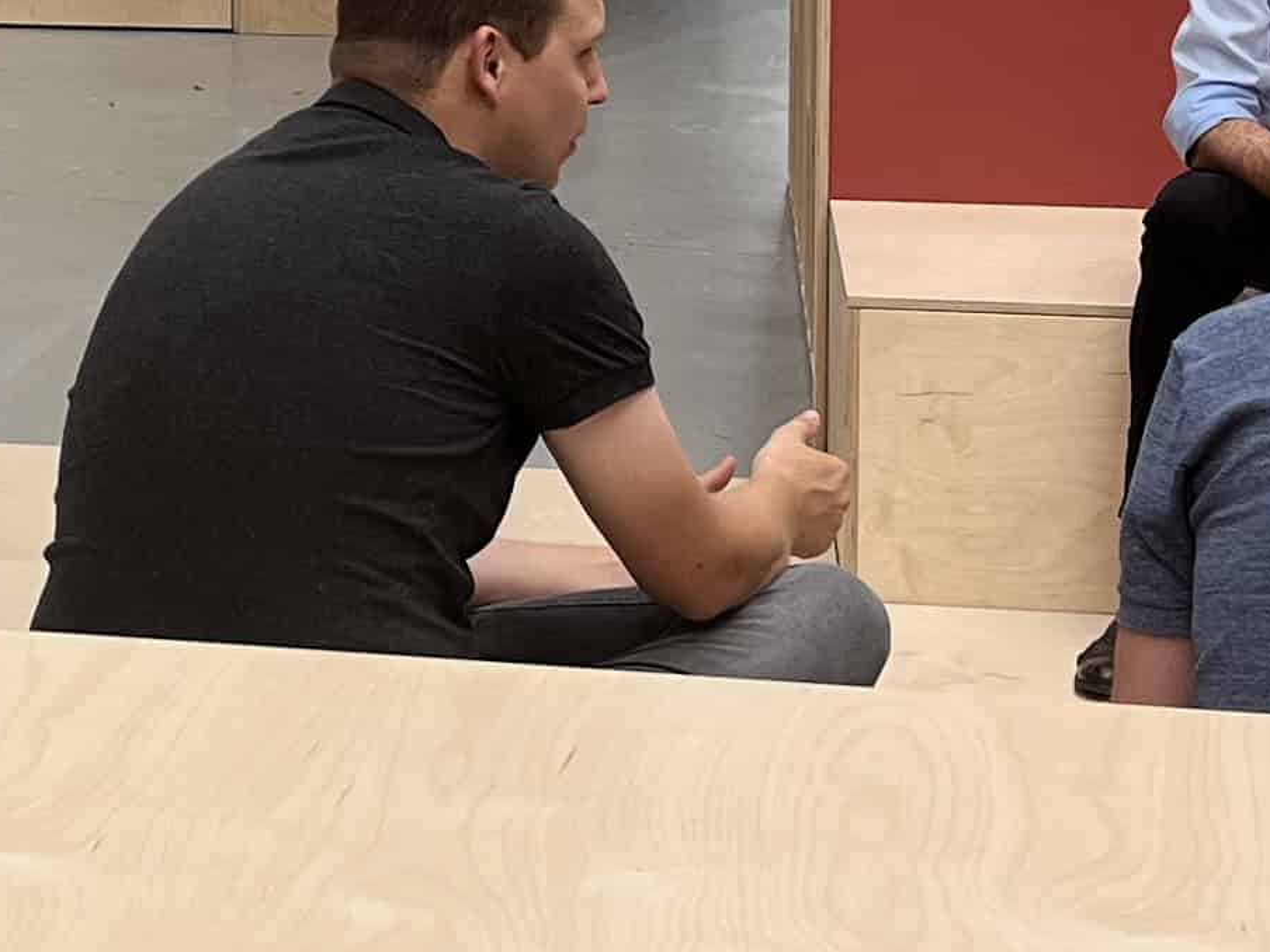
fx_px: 4256
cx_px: -60
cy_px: -282
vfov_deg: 12.4
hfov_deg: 16.5
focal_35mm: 116
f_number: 1.6
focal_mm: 5.1
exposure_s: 1/1294
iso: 50
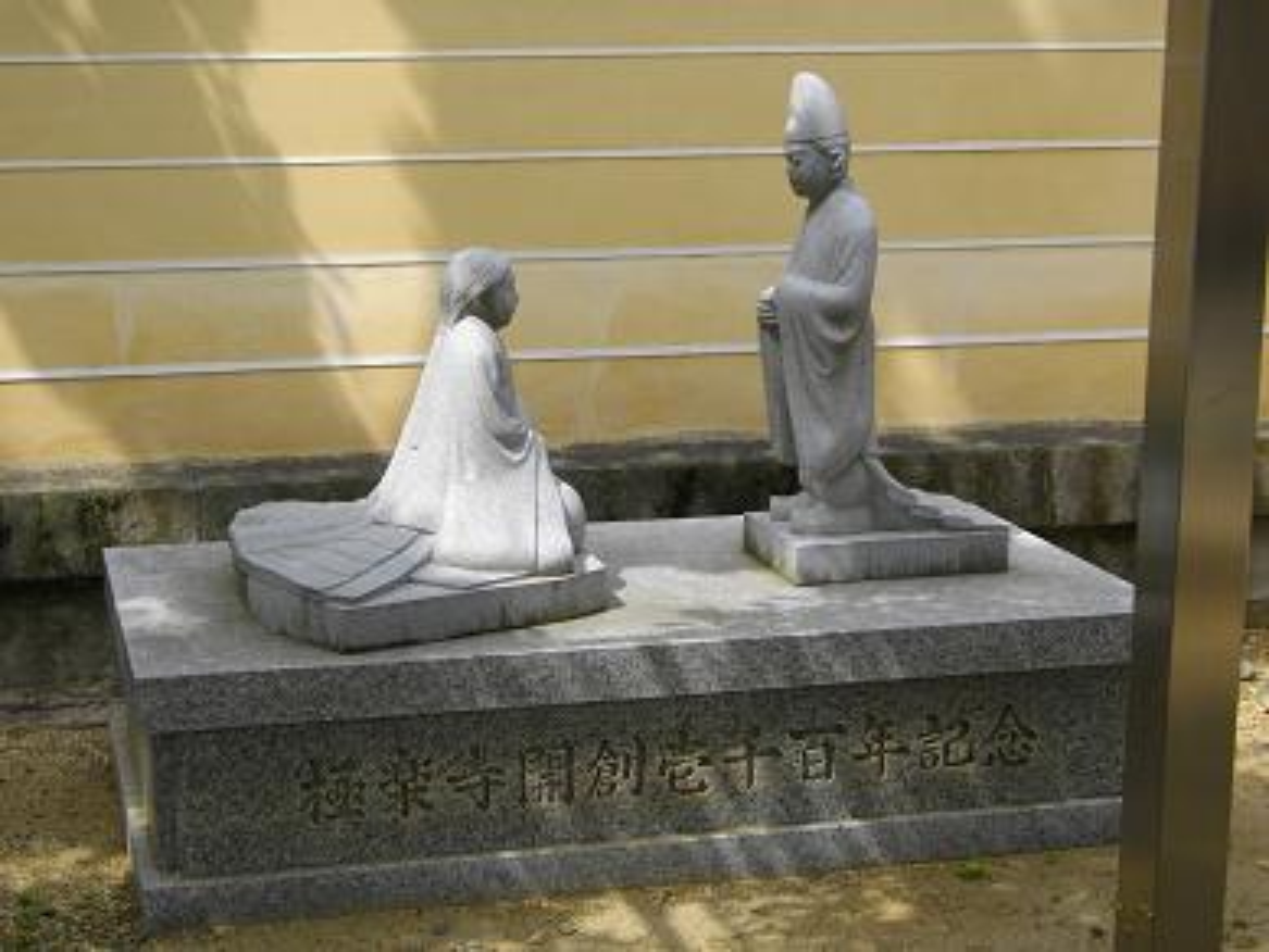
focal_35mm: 62
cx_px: 634
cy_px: 476
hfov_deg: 31.2
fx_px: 2274
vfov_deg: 23.7
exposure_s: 1/500
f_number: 4.1
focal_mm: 11
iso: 100
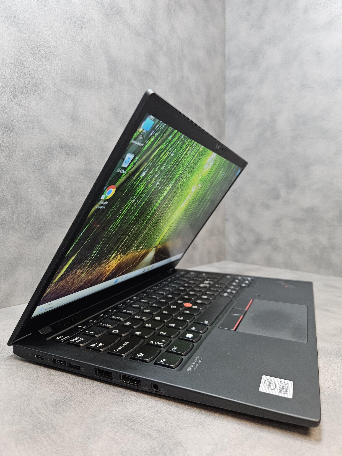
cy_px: 228
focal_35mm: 23
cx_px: 171
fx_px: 303
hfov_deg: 58.9
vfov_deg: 73.9
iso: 640
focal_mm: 5.4
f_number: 1.8
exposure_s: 1/200
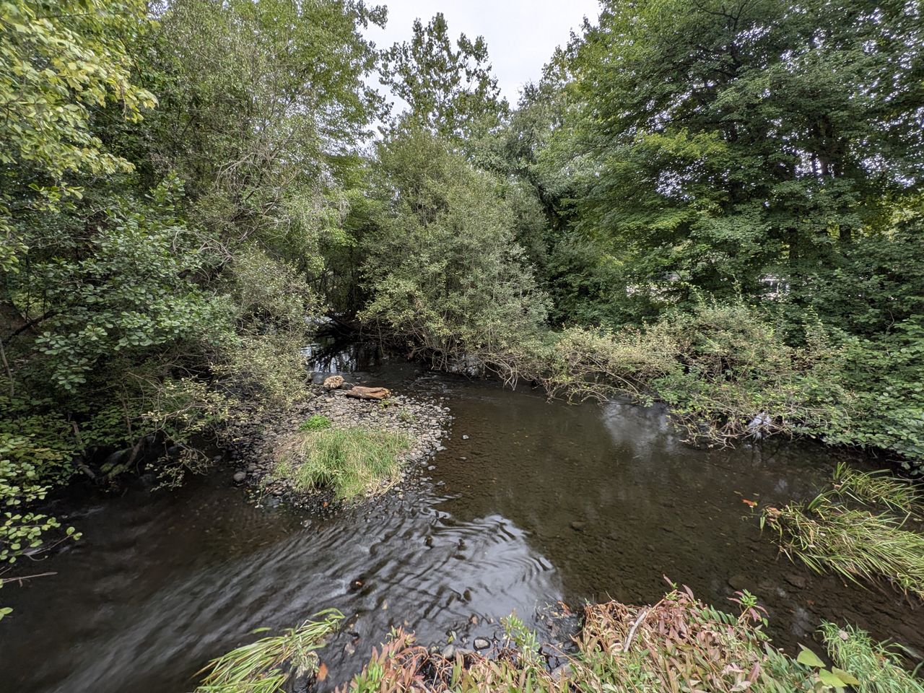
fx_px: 347
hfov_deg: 106.2
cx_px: 462
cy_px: 346
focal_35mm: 13
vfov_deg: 89.9
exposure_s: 1/436
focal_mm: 1.54
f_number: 2.2
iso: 29
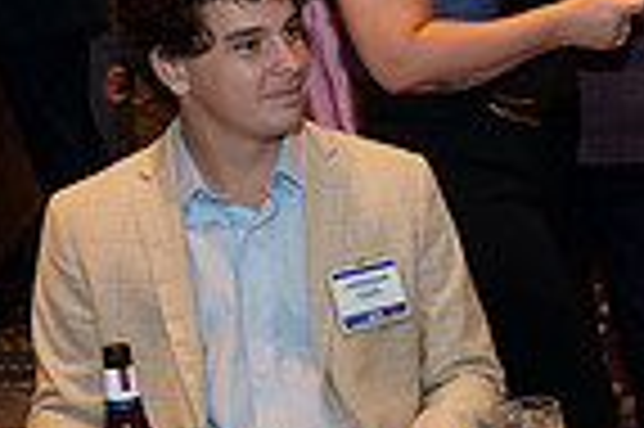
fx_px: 2305
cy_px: 549
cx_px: 982
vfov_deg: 10.4
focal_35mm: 129
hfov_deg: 14.7
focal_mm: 24
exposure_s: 1/60
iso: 1600
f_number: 4
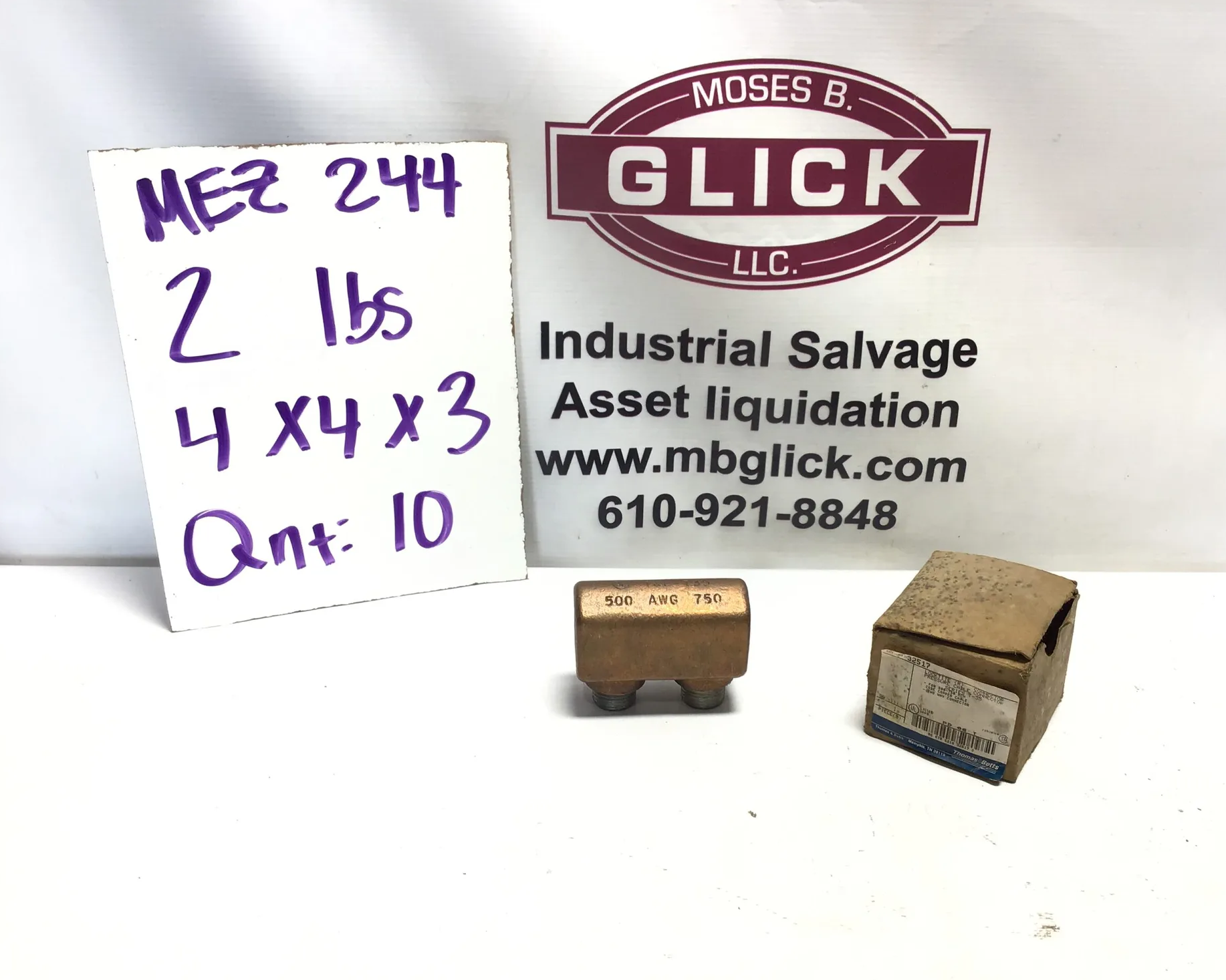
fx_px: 1197
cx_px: 653
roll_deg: -1.6
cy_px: 498
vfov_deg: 44.5
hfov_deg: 54.2
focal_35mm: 33
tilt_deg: -24.4
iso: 25
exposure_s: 1/120
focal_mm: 3.3
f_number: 2.4
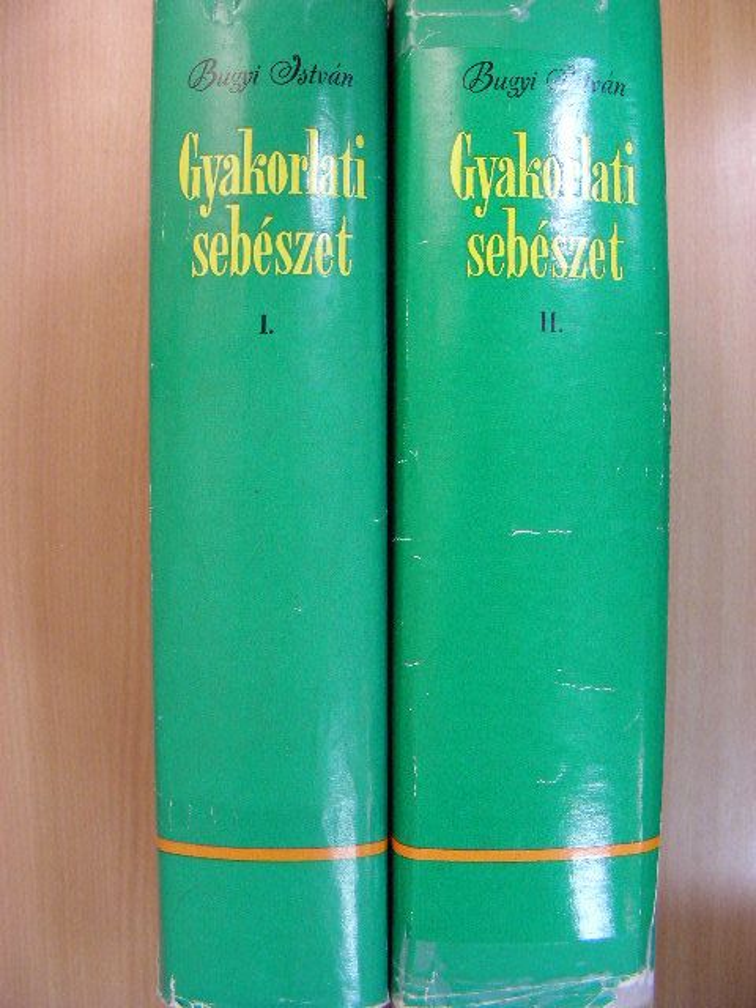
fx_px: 1107
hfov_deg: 37.7
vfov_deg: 49.0
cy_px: 504
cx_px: 378
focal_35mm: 38
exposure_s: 1/16.5
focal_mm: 6.3
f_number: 3.5
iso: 200
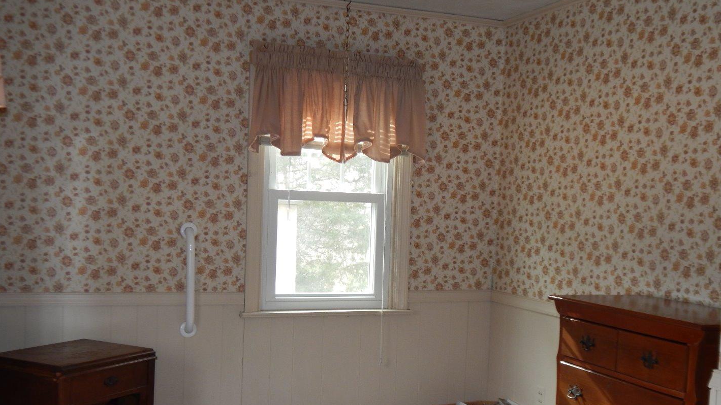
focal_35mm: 42
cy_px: 263
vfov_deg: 28.2
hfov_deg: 48.4
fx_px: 803
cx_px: 357
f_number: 3.4
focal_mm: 6.8
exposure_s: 1/30
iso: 180
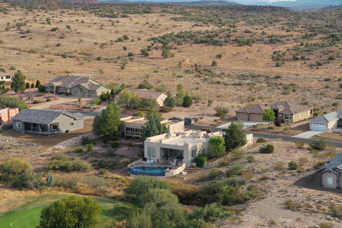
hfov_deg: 25.6
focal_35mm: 79
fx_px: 751
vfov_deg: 17.3
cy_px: 140
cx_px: 216
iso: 100
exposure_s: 1/320
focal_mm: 10.26
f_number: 5
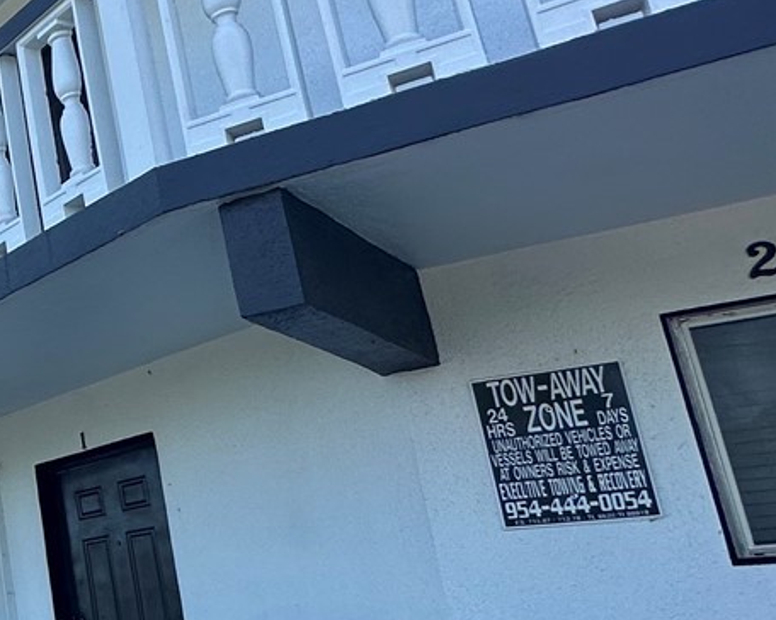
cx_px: -446
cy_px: 390
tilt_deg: +14.1
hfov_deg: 25.9
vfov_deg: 31.3
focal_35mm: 48
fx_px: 1101
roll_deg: +1.0
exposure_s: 1/842
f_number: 2.2
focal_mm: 2.22
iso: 40
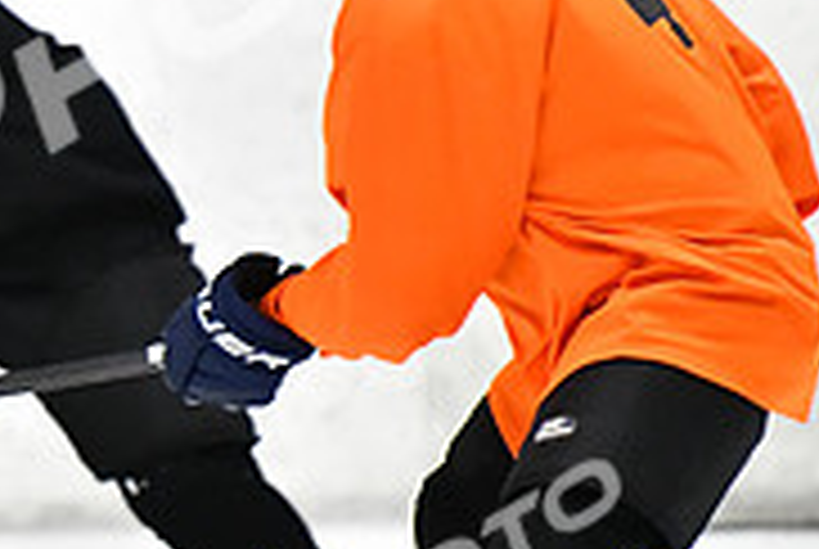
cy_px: 331
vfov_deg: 1.4
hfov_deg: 2.2
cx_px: -428
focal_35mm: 955
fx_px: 21761
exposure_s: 1/1250
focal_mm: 200
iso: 5000
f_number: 2.8
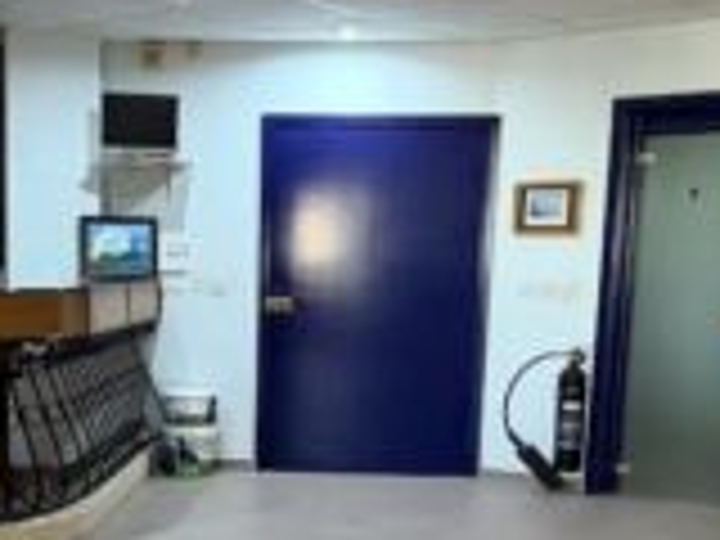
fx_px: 1061
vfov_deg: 28.1
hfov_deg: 37.0
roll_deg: -0.4
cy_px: 418
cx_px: 220
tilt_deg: -9.0
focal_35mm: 51
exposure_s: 1/50
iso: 800
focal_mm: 2.22
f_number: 2.2
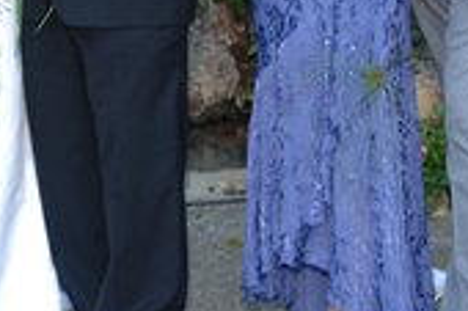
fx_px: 2052
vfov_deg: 8.5
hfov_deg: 12.9
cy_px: -92
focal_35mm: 158
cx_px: 66
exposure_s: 1/50
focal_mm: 28
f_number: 5.6
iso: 400
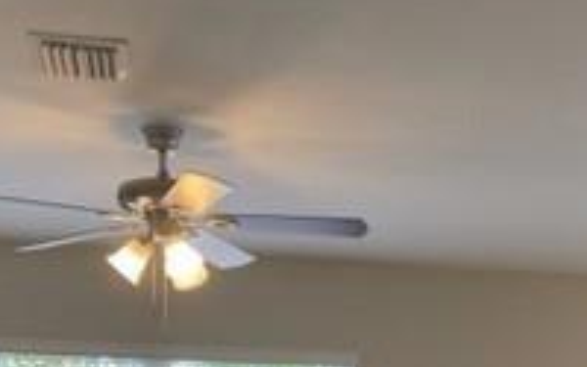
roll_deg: -1.2
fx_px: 1408
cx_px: 484
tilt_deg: -3.5
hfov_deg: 23.2
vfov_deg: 13.6
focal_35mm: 88
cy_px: 622
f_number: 1.6
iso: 50
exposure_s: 1/120
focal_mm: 5.1
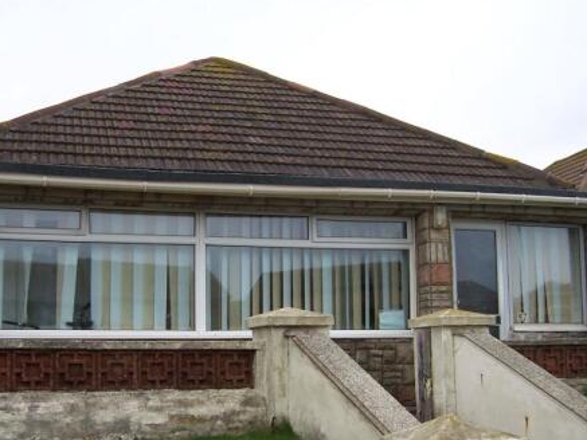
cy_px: 264
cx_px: 260
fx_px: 814
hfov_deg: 39.6
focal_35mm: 48
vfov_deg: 30.2
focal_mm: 6
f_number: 3
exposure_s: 1/250
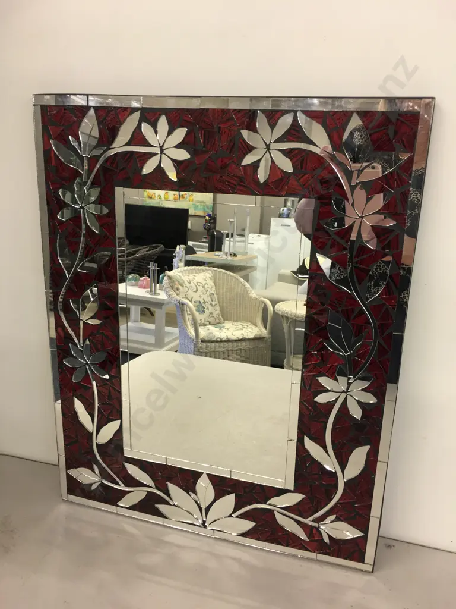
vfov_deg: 61.7
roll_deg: -1.1
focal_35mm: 29
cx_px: 228
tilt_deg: -20.8
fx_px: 509
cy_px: 304
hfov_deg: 48.2
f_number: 2.2
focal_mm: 4.15
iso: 40
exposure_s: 1/17
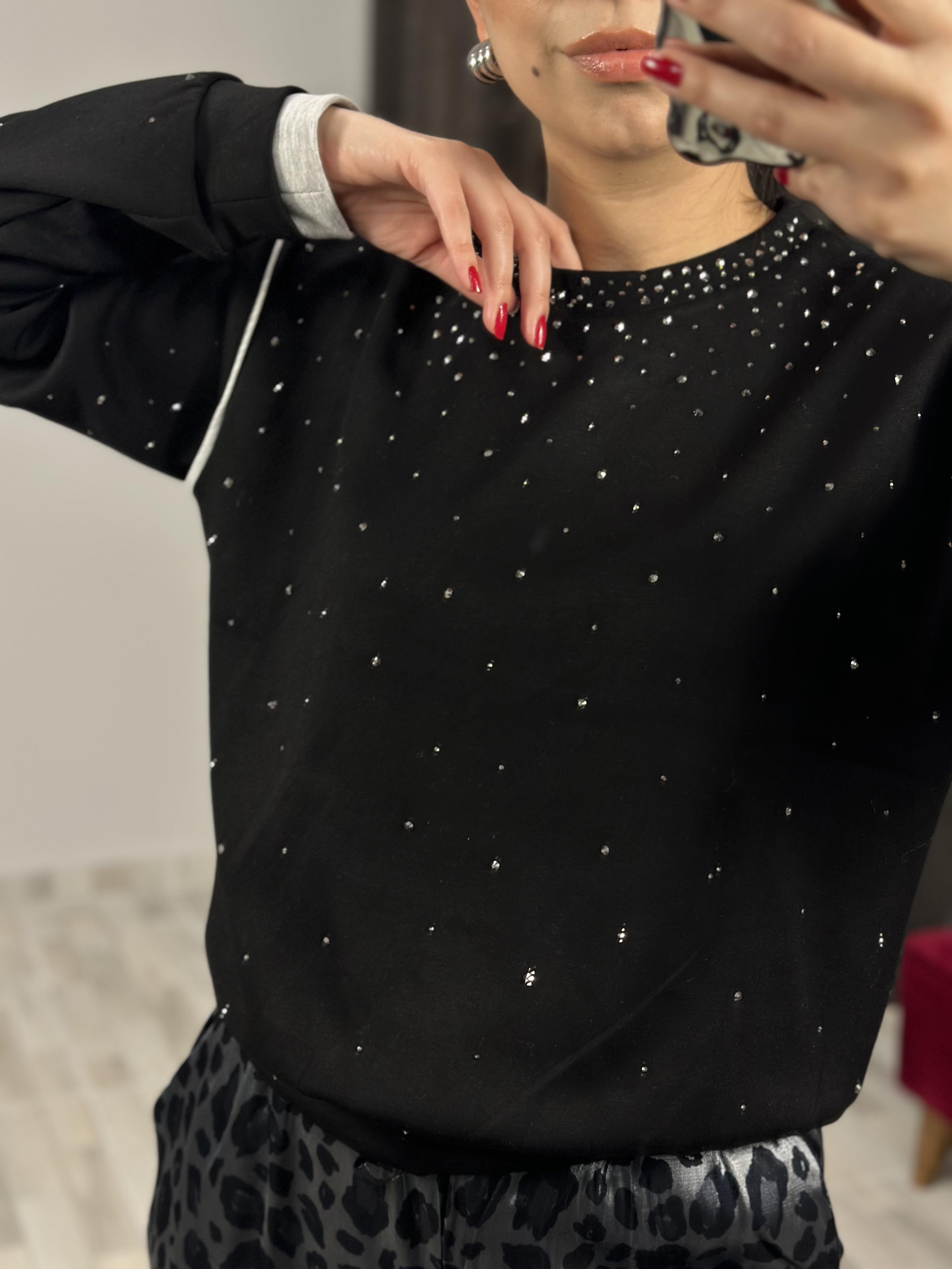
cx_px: 476
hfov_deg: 30.3
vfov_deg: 39.7
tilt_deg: -36.1
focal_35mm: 48
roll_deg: +0.5
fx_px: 1760
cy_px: 634
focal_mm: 6.86
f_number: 1.78
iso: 160
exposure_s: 1/50
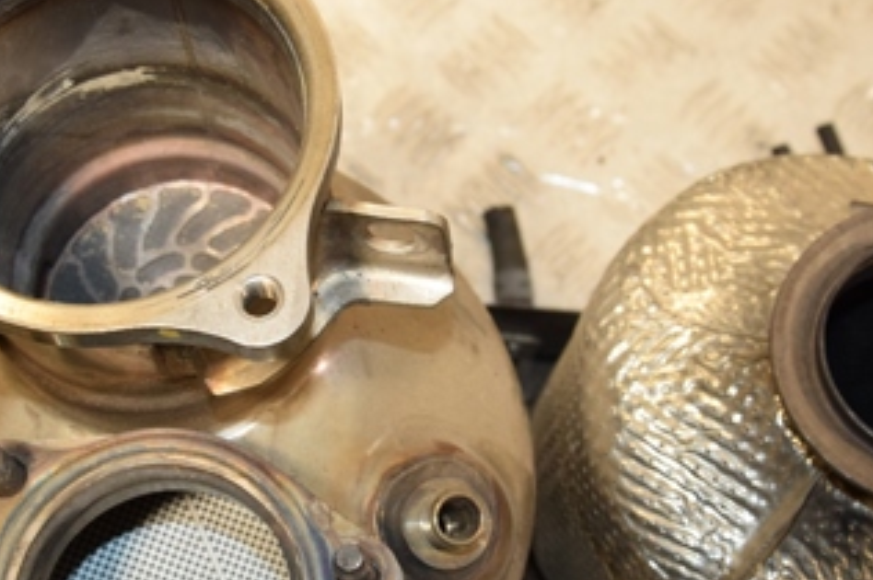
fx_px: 1768
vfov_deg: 18.6
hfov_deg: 27.7
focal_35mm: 73
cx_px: 406
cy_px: 307
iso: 800
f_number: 7.1
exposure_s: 1/200
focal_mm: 24
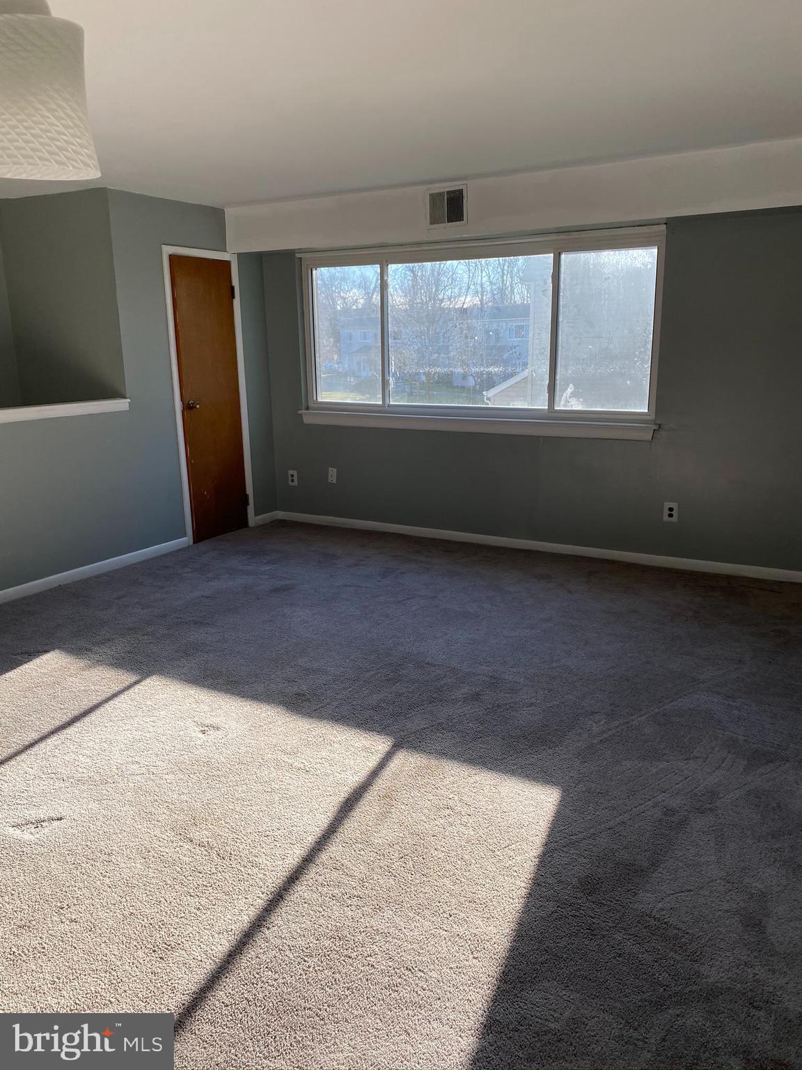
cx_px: 401
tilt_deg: -12.8
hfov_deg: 53.1
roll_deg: +0.7
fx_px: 803
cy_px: 535
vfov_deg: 67.3
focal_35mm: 26
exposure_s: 1/439
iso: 32
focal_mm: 4.25
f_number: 1.8
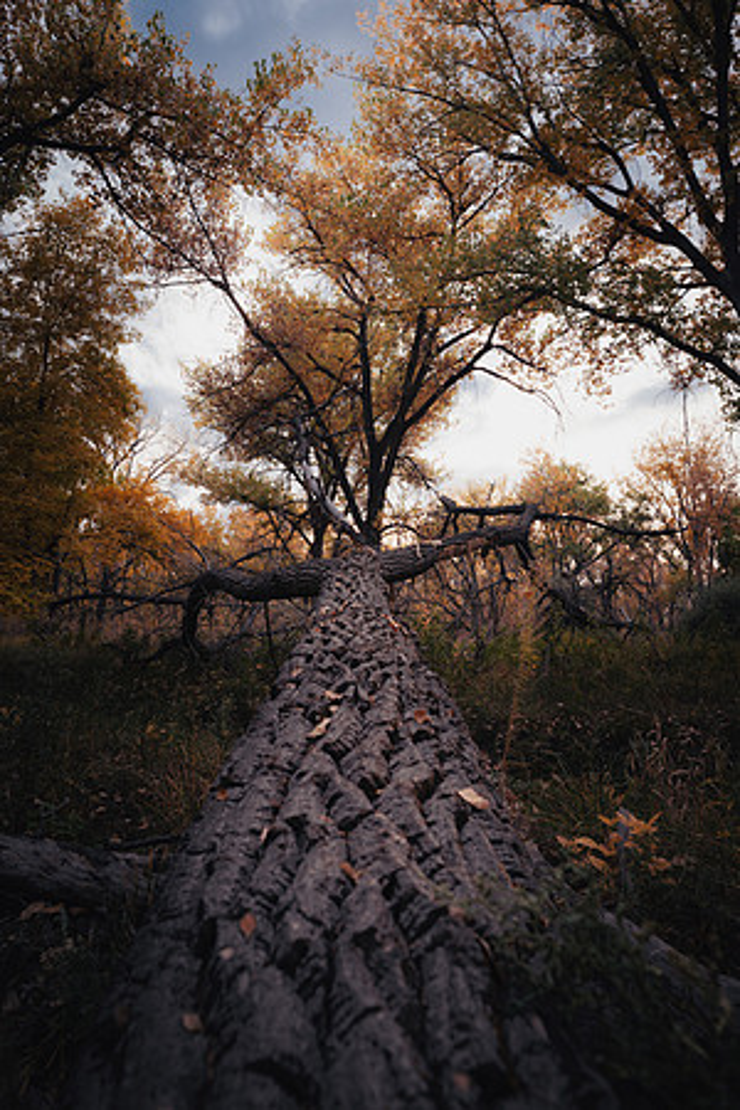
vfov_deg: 84.0
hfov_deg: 61.9
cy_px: 555
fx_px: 617
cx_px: 370
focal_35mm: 20
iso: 200
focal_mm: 20
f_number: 5.6
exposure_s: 1/60
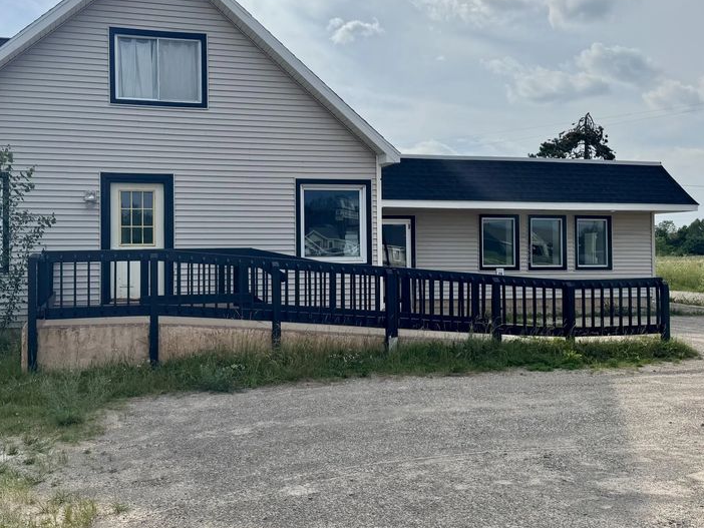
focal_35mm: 35
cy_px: 231
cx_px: 265
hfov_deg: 52.1
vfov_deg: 40.7
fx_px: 712
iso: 80
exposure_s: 1/10417
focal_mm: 6.76
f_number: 1.78
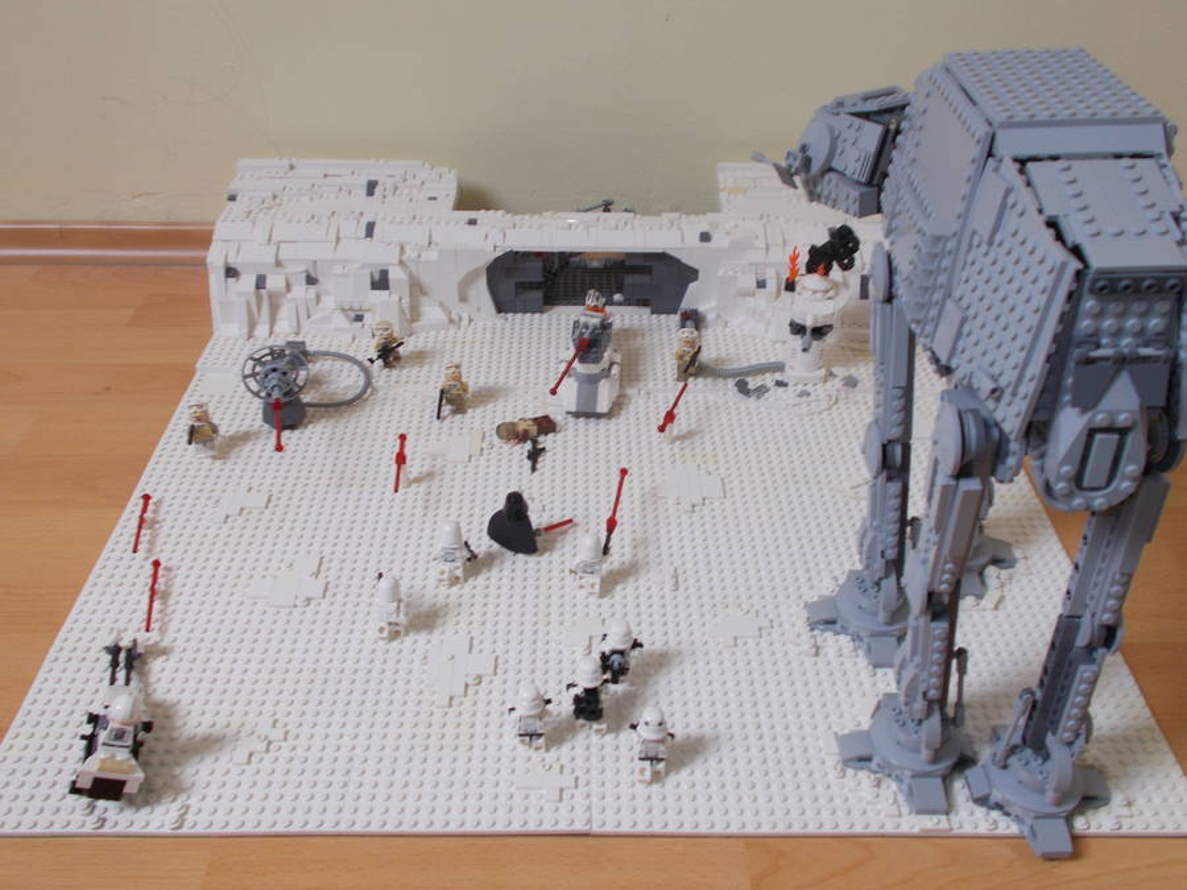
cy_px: 445
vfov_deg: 41.8
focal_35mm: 34
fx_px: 1166
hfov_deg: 54.0
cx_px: 594
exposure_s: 1/25
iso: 80
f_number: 3.6
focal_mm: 6
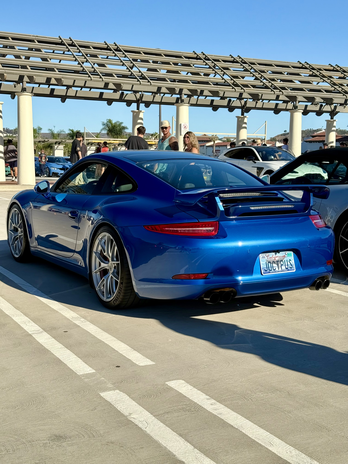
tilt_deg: -4.1
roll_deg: -0.8
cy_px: 232
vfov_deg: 39.7
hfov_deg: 30.3
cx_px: 174
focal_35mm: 48
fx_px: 643
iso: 80
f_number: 1.78
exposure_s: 1/1429
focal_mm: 6.76
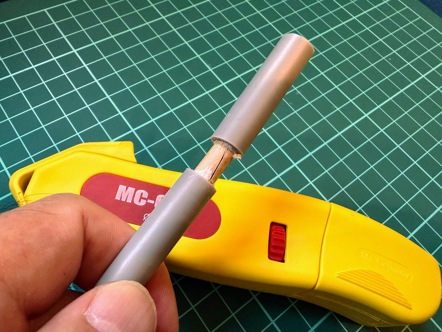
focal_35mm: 26
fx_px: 332
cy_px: 166
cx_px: 221
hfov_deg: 67.3
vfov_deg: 53.1
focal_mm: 2.22
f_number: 2.2
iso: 500
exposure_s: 1/50
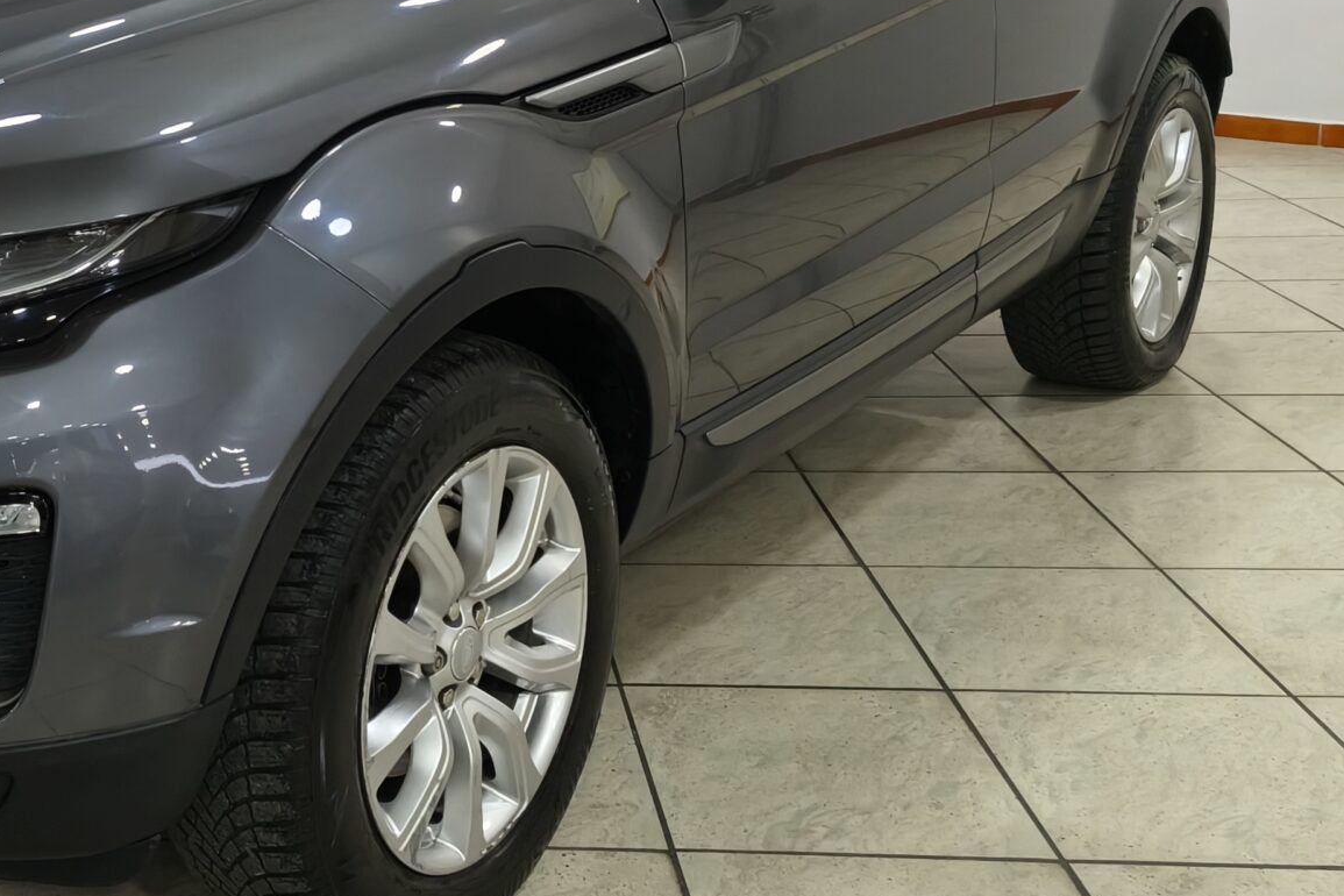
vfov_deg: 25.2
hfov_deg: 35.3
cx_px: 126
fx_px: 1979
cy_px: 225
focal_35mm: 53
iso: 640
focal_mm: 5.35
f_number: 1.7
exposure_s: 1/50
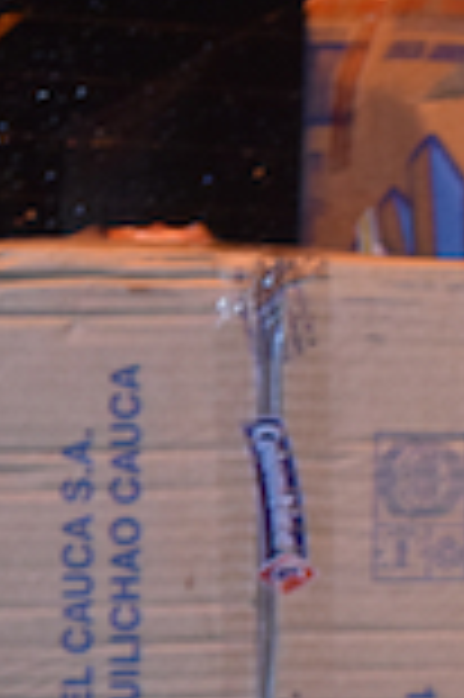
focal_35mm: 341
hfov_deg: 3.9
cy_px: 619
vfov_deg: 6.0
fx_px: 6608
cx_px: 1347
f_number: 5.6
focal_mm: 55
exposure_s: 1/60
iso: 2500
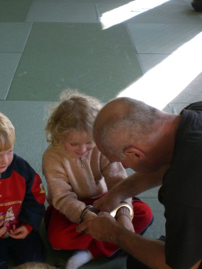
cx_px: 72
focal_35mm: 51
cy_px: 134
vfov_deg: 37.5
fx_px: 397
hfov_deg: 28.4
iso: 100
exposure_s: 1/100
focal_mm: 6.3
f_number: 3.1
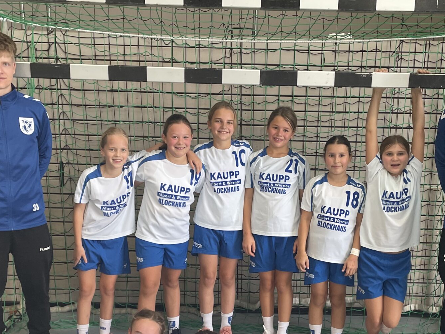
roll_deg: -1.3
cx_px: 255
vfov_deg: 28.5
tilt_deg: -13.8
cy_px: 264
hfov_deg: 38.1
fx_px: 643
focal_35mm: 50
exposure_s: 1/112
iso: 125
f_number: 1.6
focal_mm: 4.2
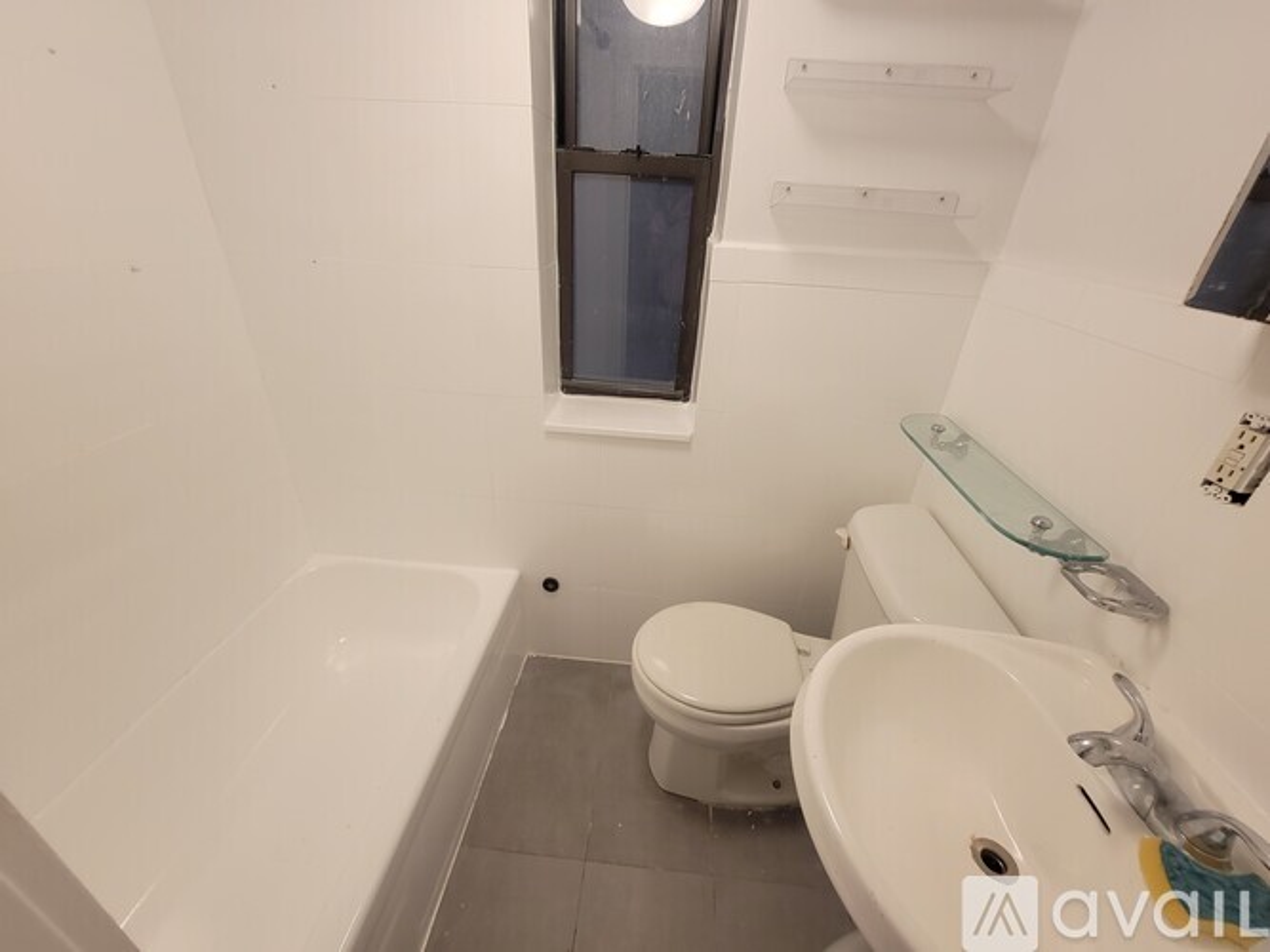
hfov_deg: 106.2
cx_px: 635
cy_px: 476
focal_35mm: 13
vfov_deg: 89.9
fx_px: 477
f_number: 2.2
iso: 125
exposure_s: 1/60
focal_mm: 2.2
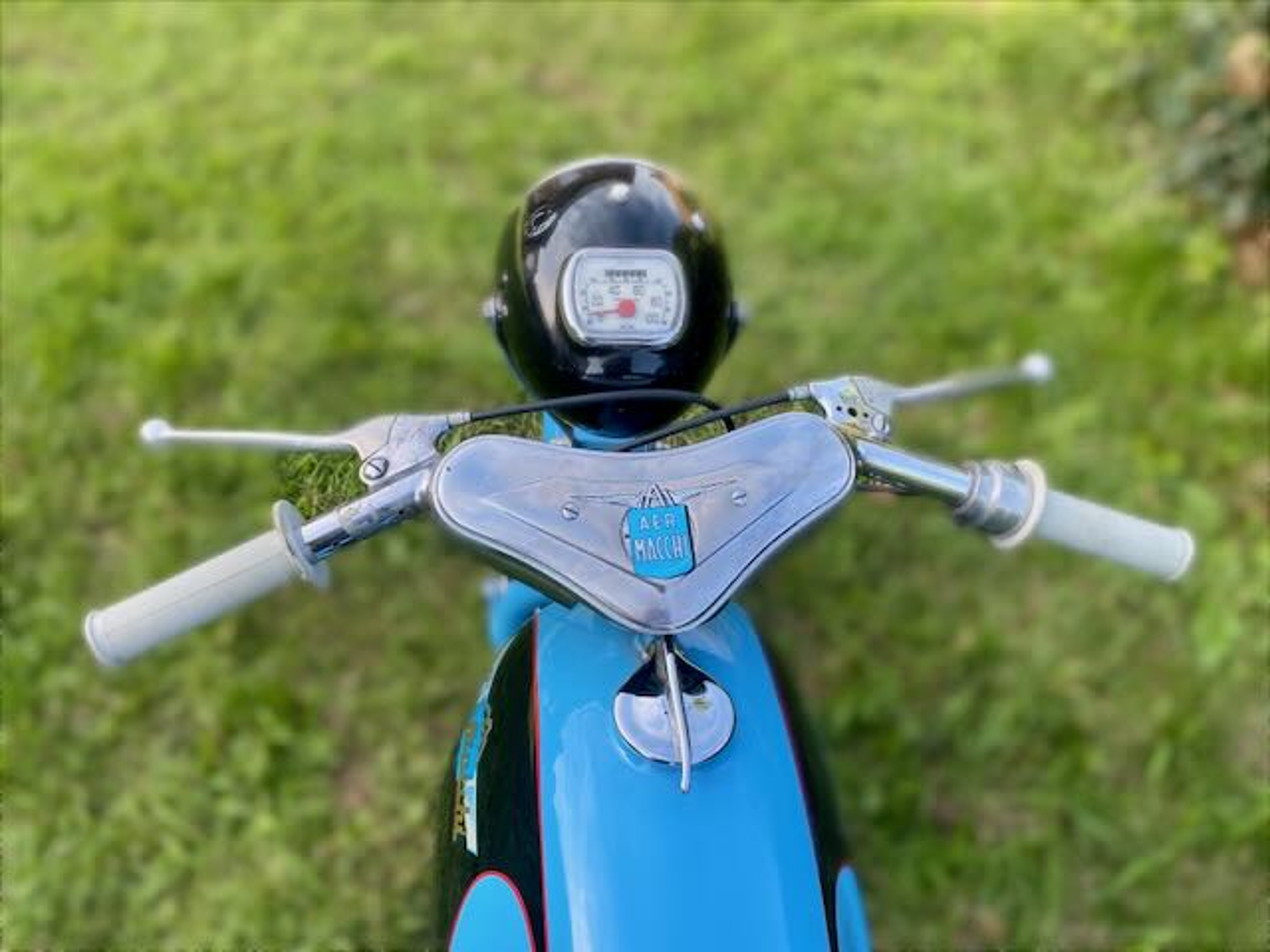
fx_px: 954
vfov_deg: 53.1
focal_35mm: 26
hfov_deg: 67.3
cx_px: 635
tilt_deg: -47.7
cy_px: 476
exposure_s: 1/522
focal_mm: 4.25
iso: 32
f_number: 1.8
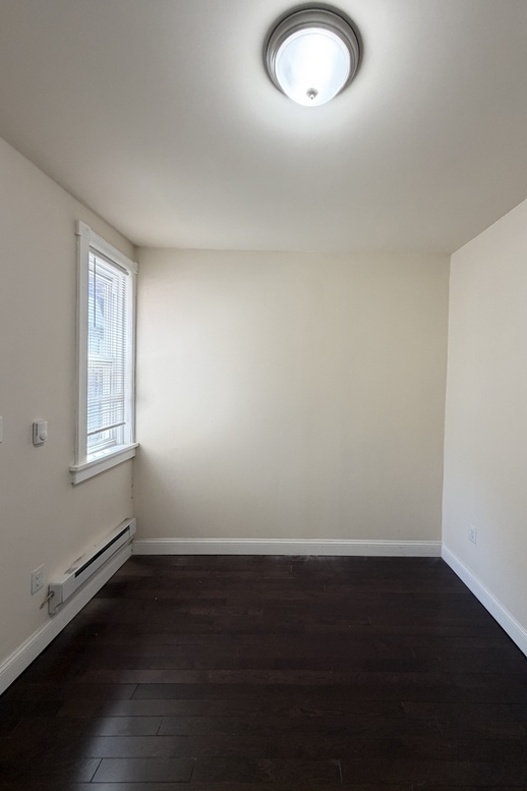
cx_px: 297
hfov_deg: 77.0
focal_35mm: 15
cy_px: 388
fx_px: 329
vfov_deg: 100.4
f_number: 2.2
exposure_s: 1/120
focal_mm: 2.22
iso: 250
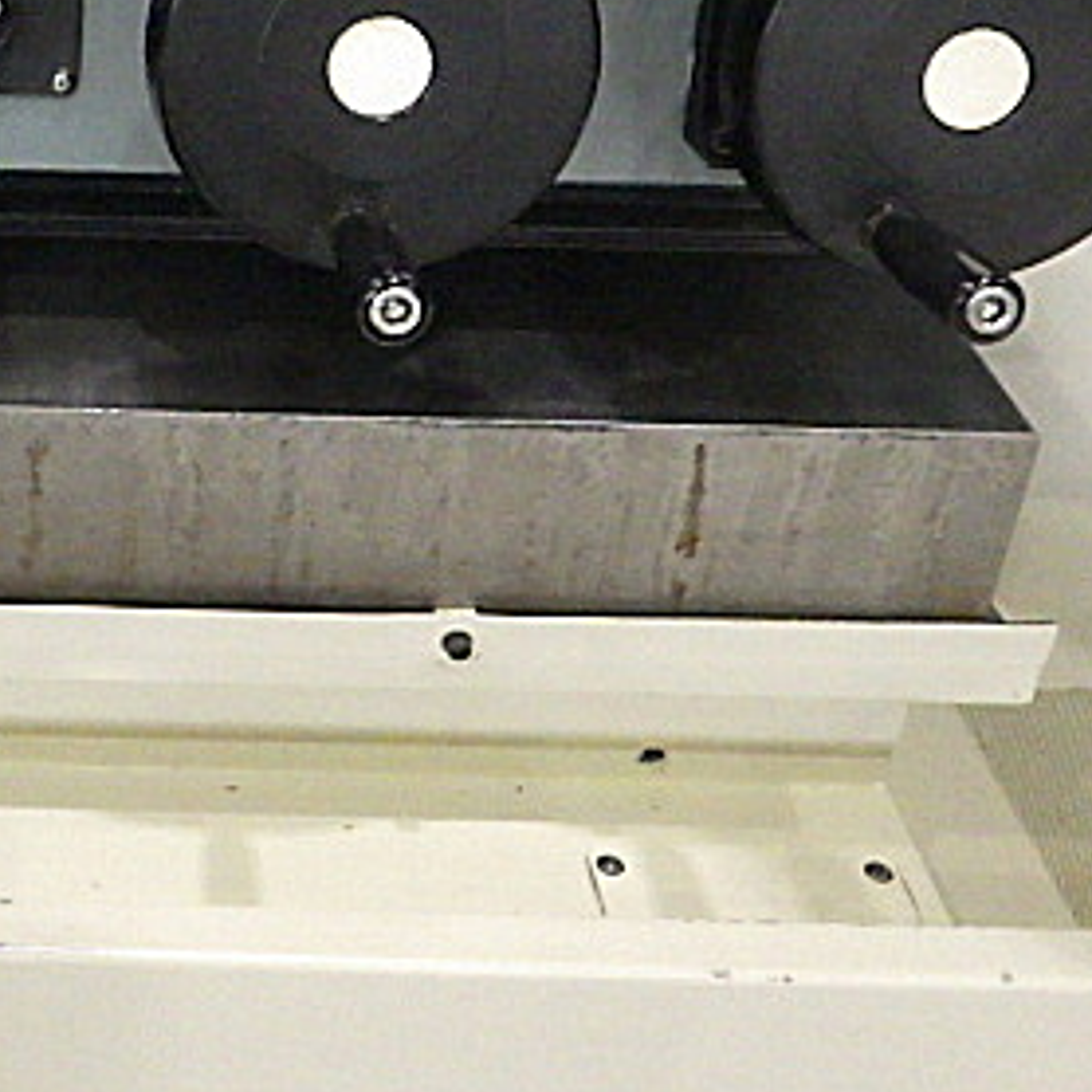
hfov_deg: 28.1
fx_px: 2034
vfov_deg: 29.1
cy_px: 157
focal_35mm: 57
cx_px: -20
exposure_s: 1/45
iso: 1250
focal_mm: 5
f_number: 3.5
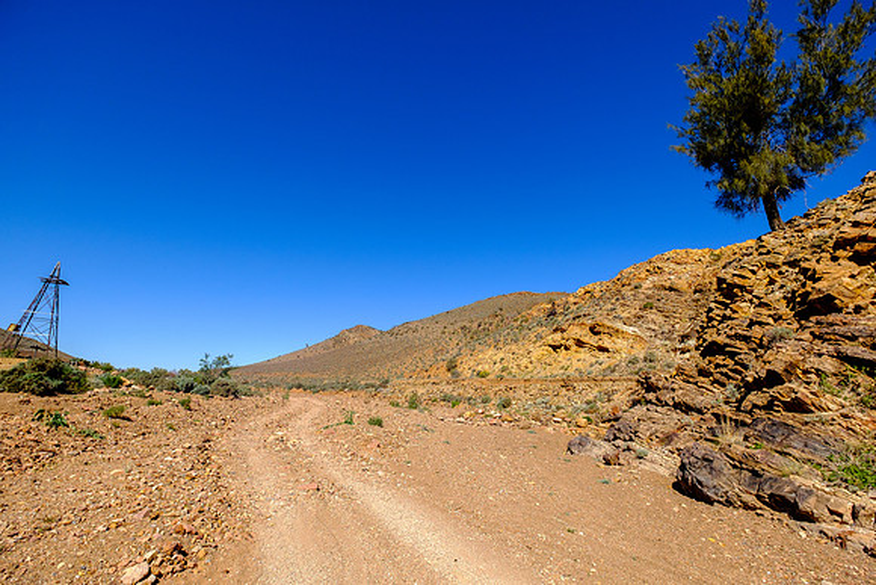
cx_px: 438
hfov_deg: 100.4
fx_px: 365
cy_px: 292
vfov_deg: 77.4
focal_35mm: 15
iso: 500
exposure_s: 1/4000
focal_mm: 10
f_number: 4.5
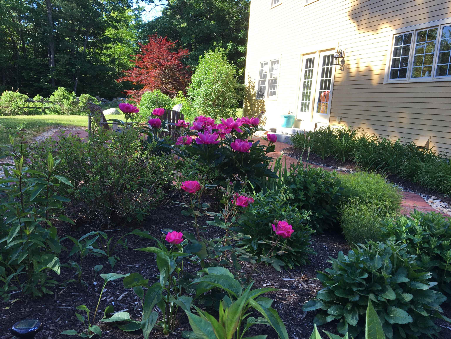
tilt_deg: -8.3
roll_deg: -4.0
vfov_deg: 48.2
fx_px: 378
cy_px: 170
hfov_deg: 61.7
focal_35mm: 29
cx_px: 226
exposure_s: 1/236
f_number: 2.2
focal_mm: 4.15
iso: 25
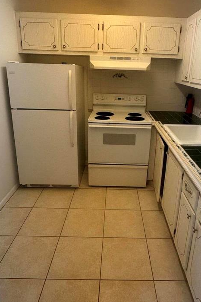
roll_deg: -2.8
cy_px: 132
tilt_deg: -15.6
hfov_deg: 51.1
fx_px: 209
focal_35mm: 25
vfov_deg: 71.2
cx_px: 117
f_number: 2.2
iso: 80
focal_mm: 2.22
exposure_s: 1/120
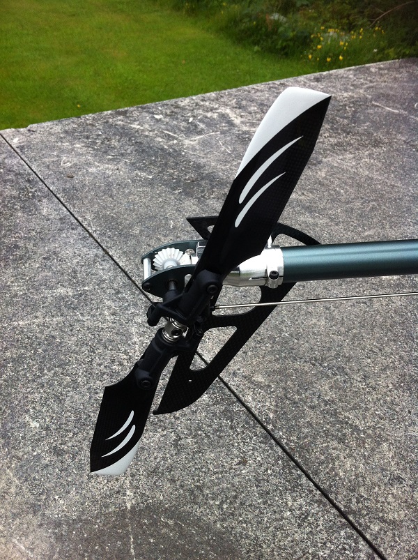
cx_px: 209
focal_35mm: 35
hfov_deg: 40.6
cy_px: 280
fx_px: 565
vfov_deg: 52.7
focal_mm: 3.85
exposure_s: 1/238
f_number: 2.8
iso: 80
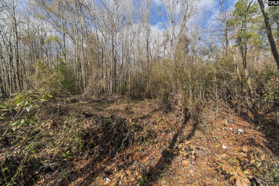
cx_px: 140
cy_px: 93
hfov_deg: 100.4
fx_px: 116
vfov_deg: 77.3
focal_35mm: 15
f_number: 8
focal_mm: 10
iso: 250
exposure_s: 1/800
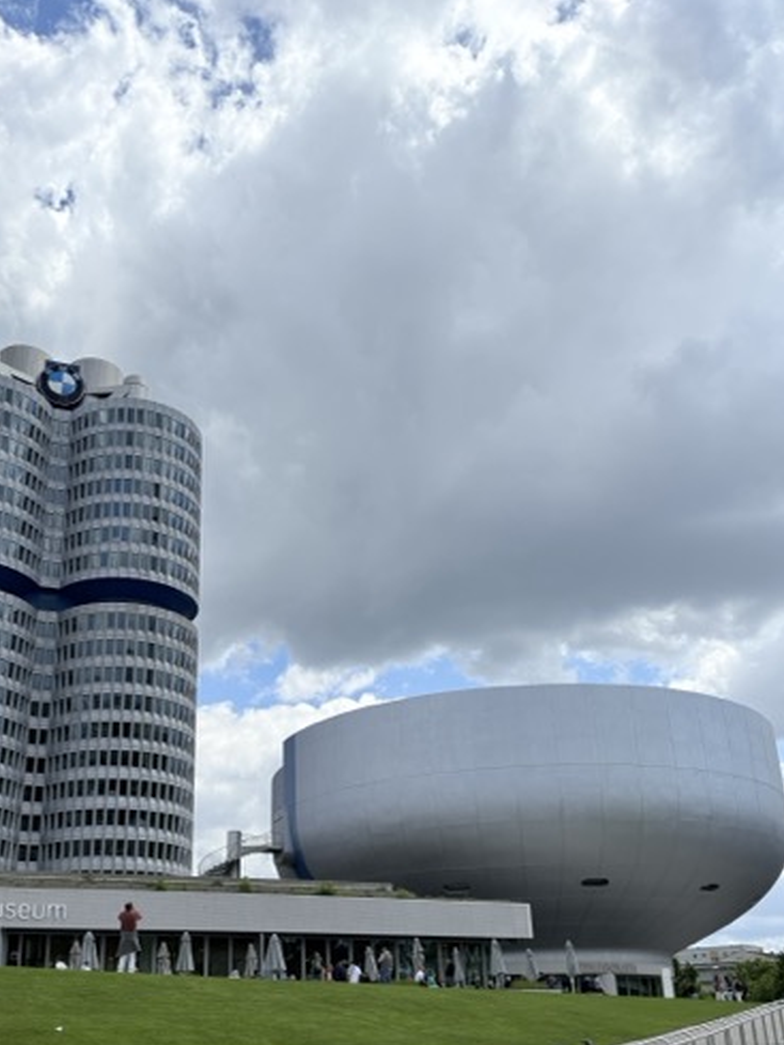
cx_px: 305
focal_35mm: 34
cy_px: 658
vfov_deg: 53.3
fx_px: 1026
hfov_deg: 41.6
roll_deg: +0.9
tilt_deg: +20.1
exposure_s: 1/6329
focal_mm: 5.96
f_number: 1.6
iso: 50
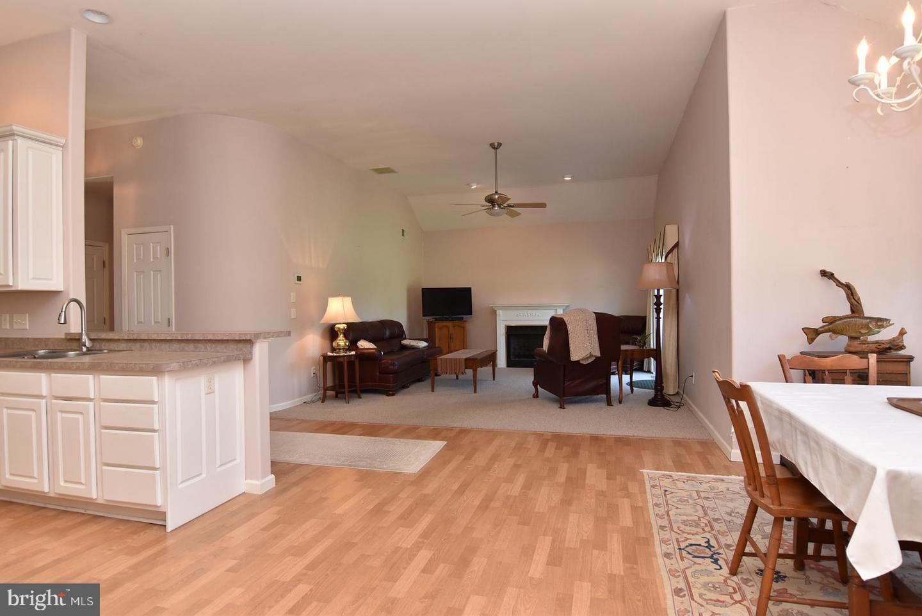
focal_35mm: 18
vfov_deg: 67.5
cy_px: 308
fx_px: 461
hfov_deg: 90.0
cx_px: 461
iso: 400
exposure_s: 1/30
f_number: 7.1
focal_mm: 12
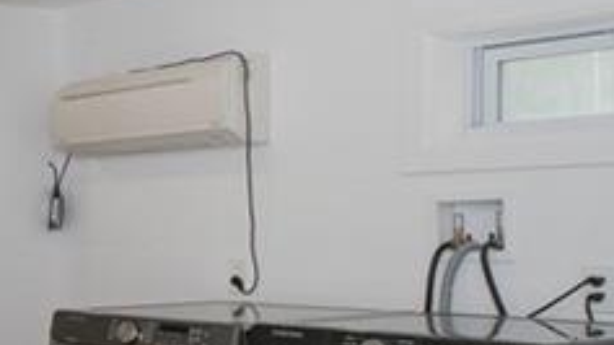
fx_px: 1106
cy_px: 228
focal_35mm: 68
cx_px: -334
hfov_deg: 23.8
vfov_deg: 17.7
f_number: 8
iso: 400
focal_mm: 10
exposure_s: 1/60
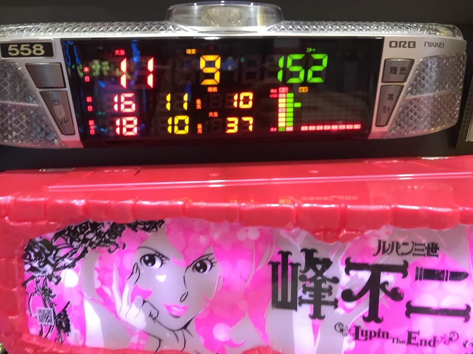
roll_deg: +2.6
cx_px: 236
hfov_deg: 63.4
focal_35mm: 28
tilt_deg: -8.9
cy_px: 177
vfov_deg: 49.7
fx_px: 383
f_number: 1.8
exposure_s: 1/26
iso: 40
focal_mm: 3.99
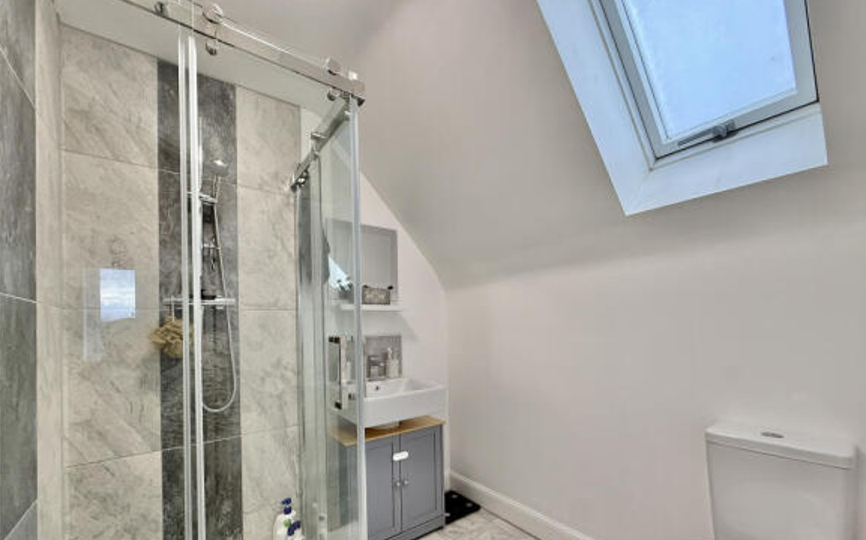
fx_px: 354
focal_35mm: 15
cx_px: 431
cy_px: 322
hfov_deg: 101.5
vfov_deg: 74.0
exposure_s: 1/100
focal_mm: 2.22
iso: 125
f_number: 2.2
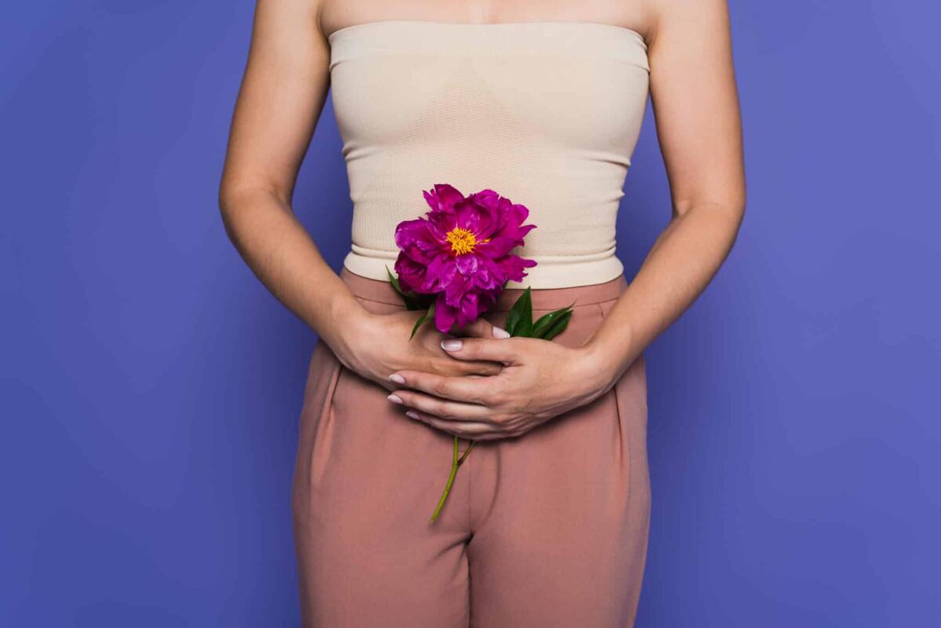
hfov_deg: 39.6
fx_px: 1307
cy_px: 314
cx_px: 470
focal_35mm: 50
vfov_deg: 27.0
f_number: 4
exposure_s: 1/160
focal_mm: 50
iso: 100
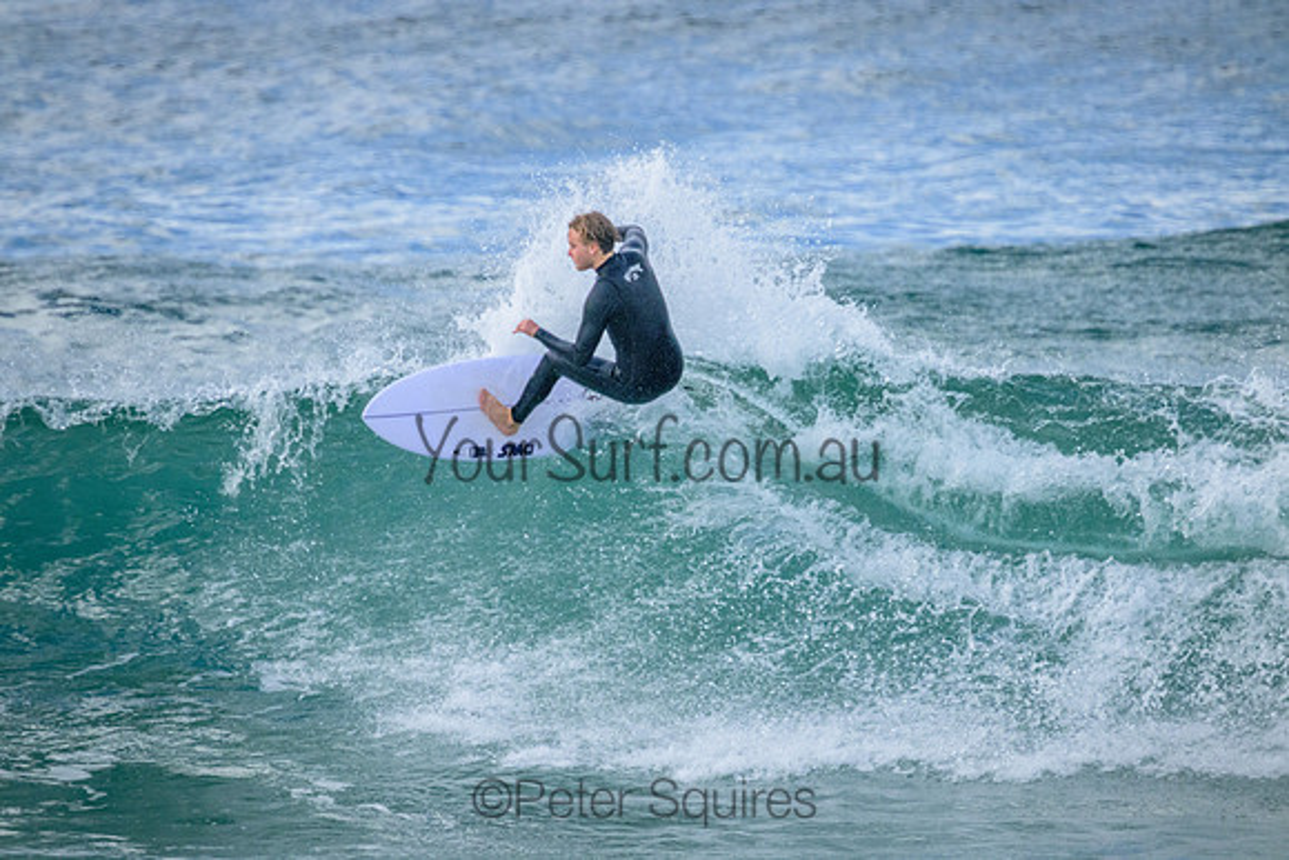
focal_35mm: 800
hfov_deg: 2.6
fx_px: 28650
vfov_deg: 1.7
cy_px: 430
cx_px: 644
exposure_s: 1/1250
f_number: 11
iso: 4000
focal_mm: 800
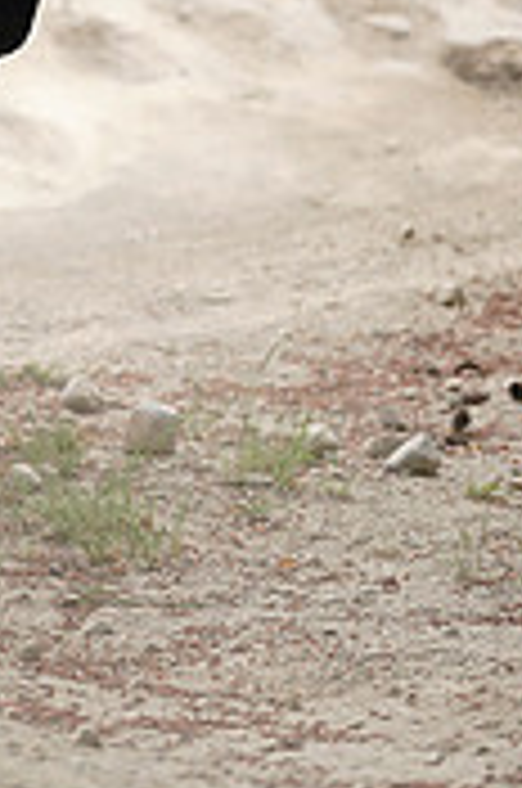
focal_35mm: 232
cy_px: -77
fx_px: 5066
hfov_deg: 5.9
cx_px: -32
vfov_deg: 8.8
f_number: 2.8
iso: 640
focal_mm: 90
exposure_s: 1/1600
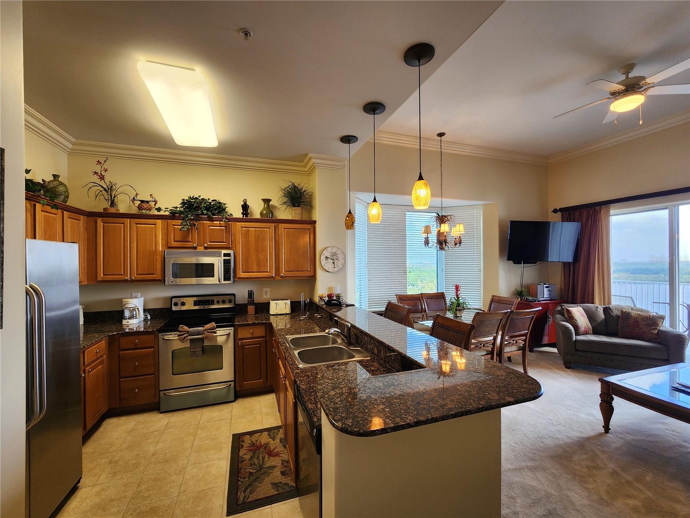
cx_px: 345
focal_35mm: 13
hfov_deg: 106.2
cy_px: 259
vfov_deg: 89.9
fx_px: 259
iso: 100
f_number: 2.2
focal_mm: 2.2
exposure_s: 1/60
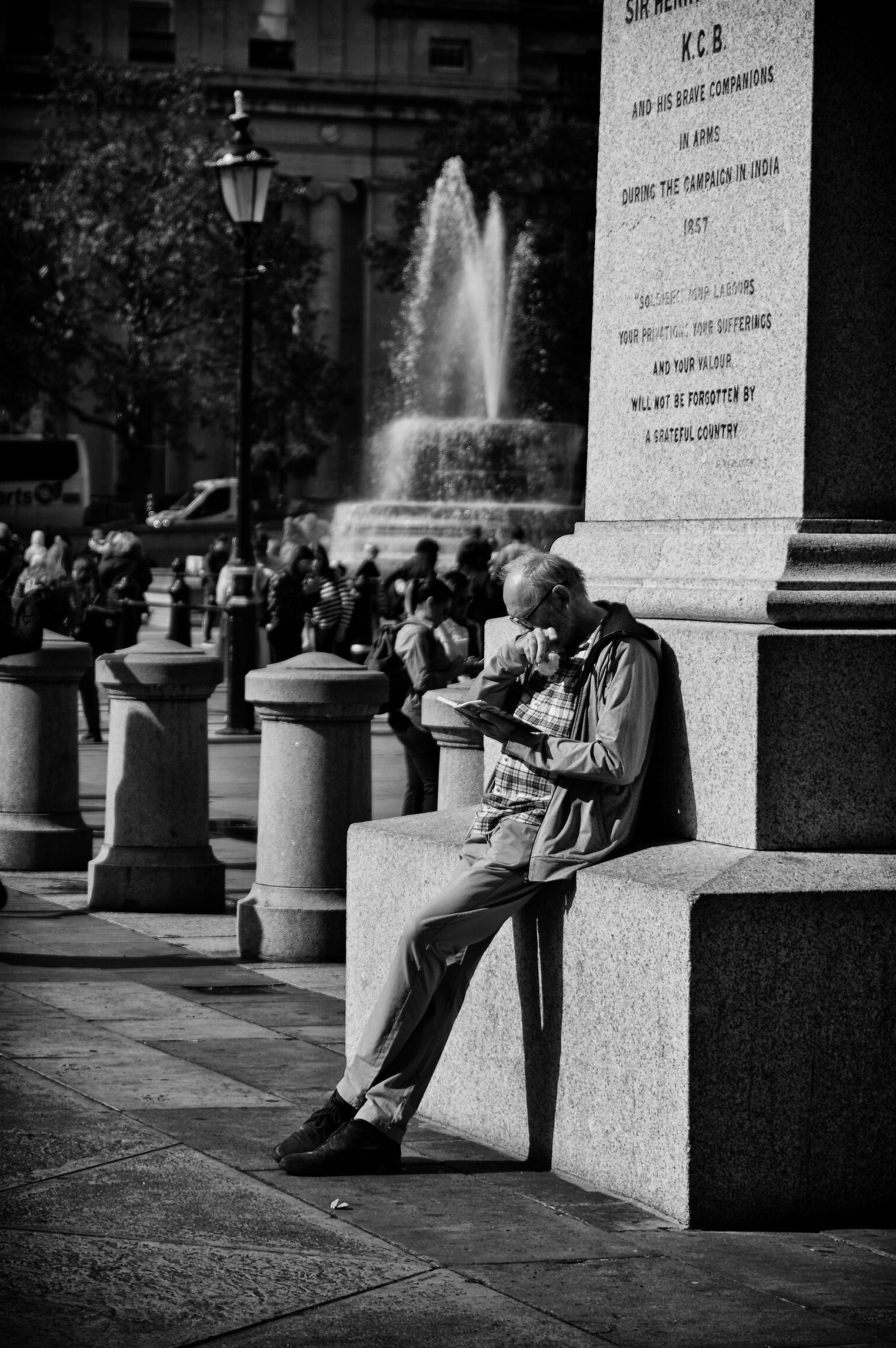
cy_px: 667
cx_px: 467
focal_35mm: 110
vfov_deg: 18.6
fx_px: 4114
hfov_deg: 12.4
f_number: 4
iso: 100
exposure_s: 1/1500
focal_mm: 70
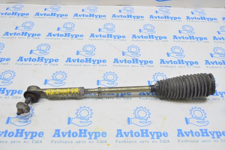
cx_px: 112
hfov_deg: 55.1
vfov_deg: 38.3
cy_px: 75
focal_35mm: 34
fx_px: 215
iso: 400
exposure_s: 1/20
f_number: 5.6
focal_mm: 23
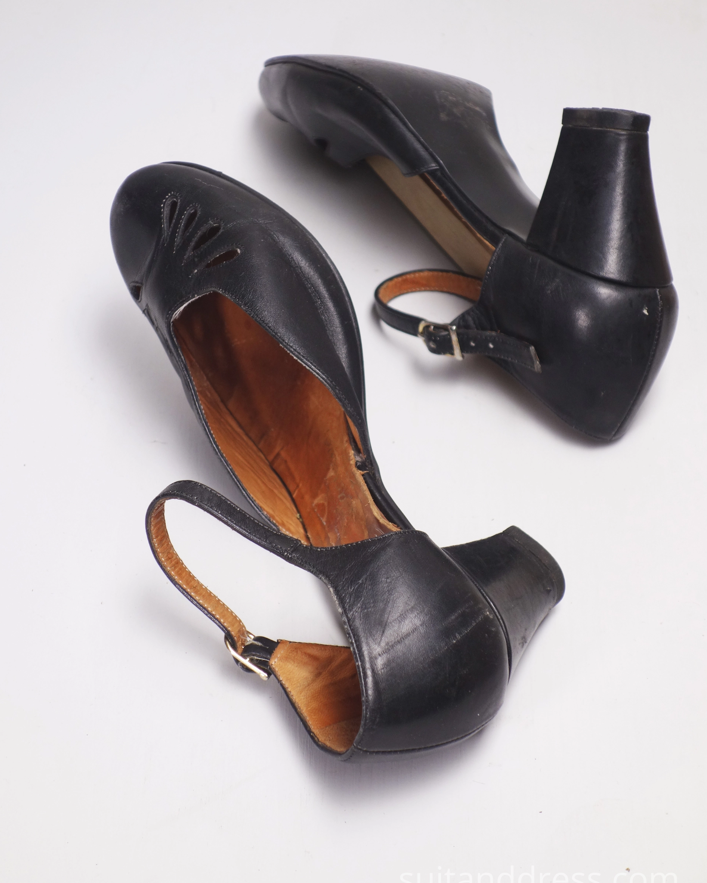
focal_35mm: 104
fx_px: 2720
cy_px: 398
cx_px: 354
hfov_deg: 14.8
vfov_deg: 18.4
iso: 400
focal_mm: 34.25
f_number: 4.9
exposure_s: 1/100
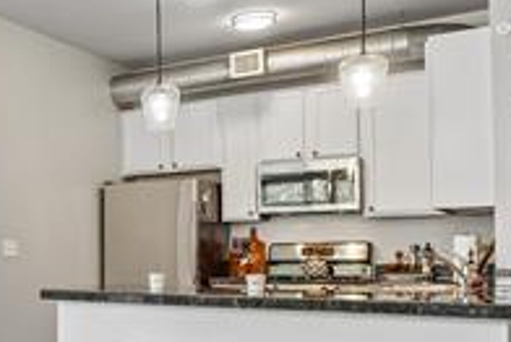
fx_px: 696
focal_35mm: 49
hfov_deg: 32.5
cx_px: -117
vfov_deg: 27.0
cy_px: 277
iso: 400
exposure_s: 1/15
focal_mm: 10
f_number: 8
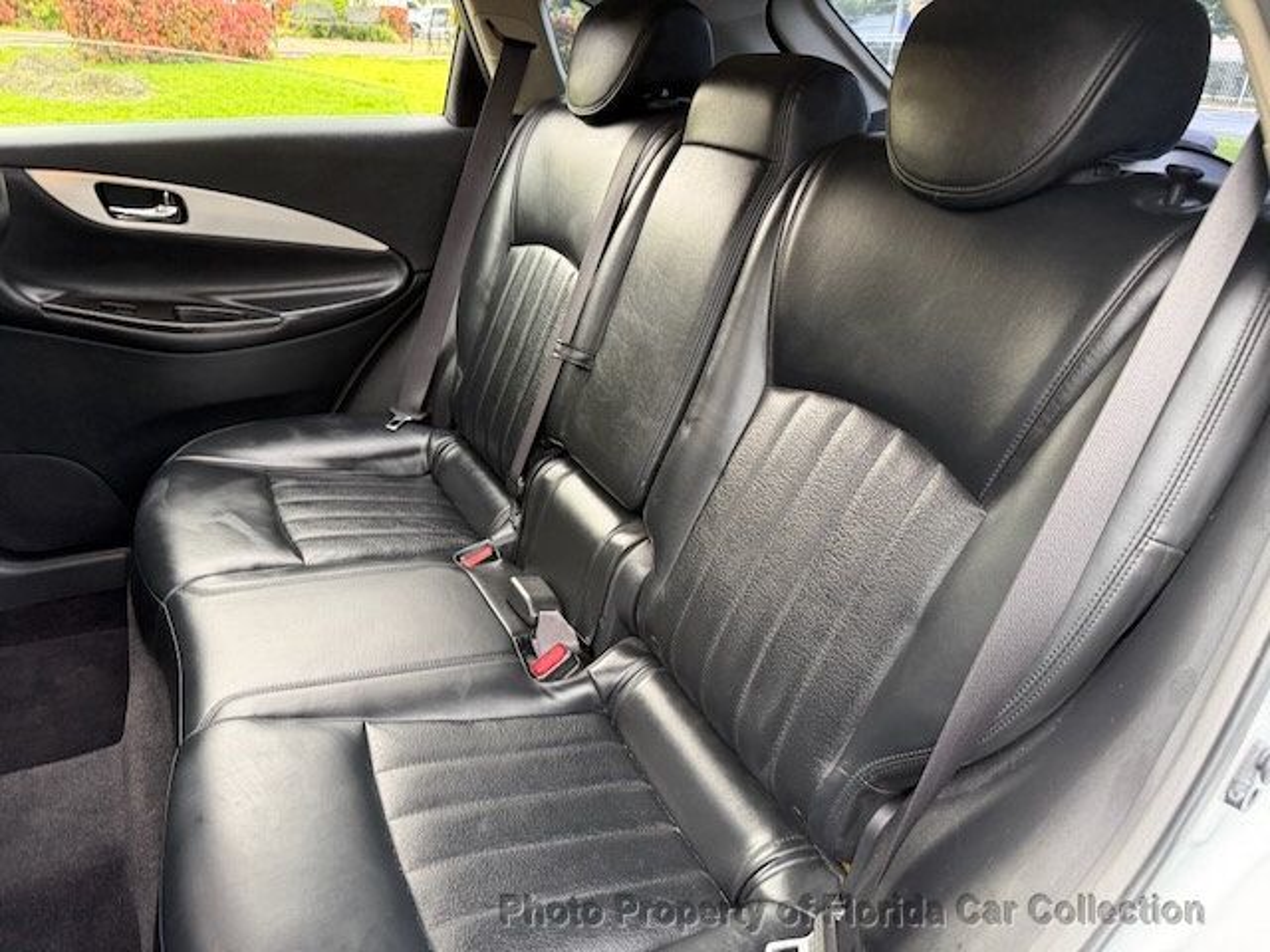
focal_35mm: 24
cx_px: 635
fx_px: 881
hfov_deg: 71.6
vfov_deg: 56.8
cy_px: 476
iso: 250
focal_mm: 6.76
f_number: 1.78
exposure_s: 1/60
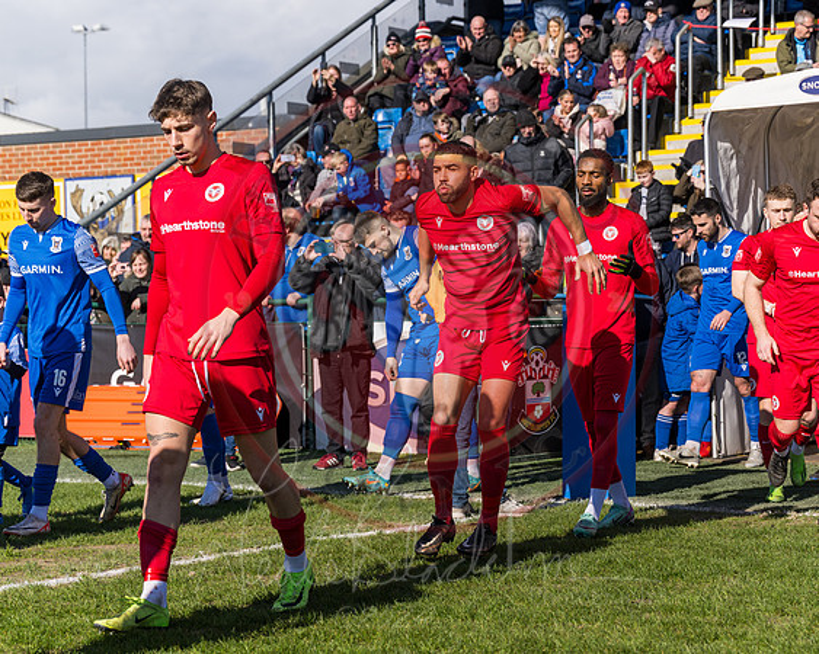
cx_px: 494
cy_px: 353
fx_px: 2063
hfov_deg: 22.4
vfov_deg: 18.0
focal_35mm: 85
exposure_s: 1/1600
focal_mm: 70
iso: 100
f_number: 5
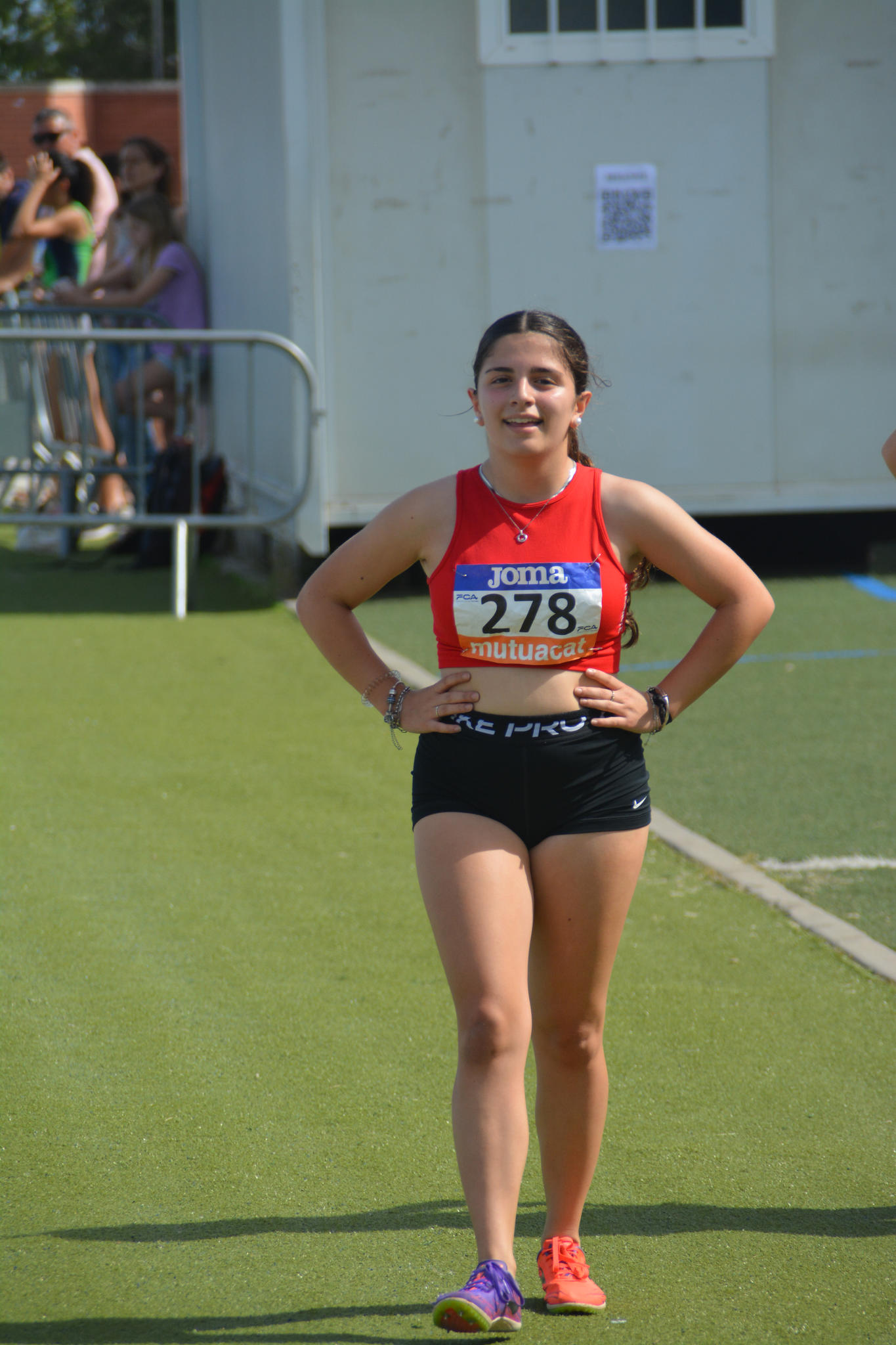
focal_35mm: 300
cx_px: 448
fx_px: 11201
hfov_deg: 4.6
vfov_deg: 6.9
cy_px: 672
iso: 400
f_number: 6.3
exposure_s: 1/1250
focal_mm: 200
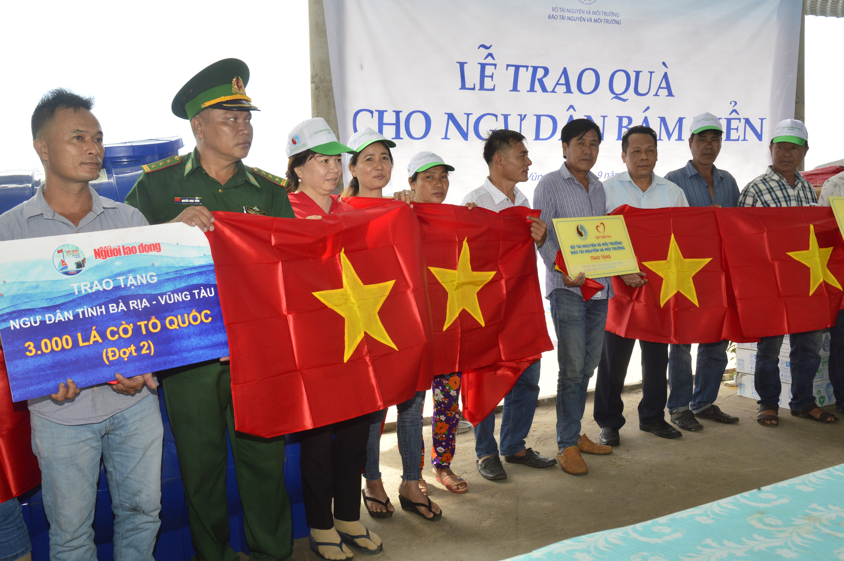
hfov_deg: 57.3
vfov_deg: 39.9
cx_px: 422
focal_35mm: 33
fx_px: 773
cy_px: 280
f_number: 10
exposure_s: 1/200
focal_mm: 22
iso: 400
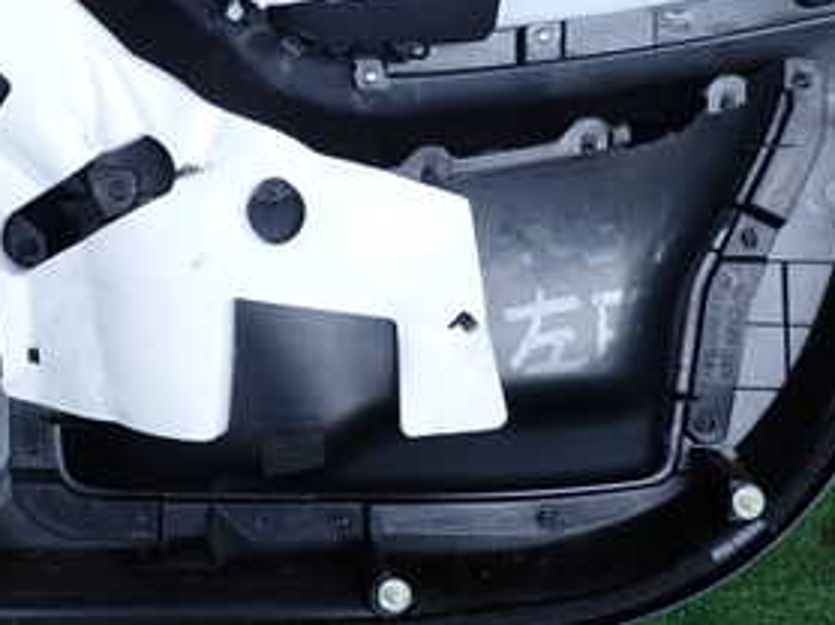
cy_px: 39
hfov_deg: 35.2
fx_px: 1301
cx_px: 264
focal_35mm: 54
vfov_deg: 25.9
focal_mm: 4.5
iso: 160
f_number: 2
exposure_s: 1/125
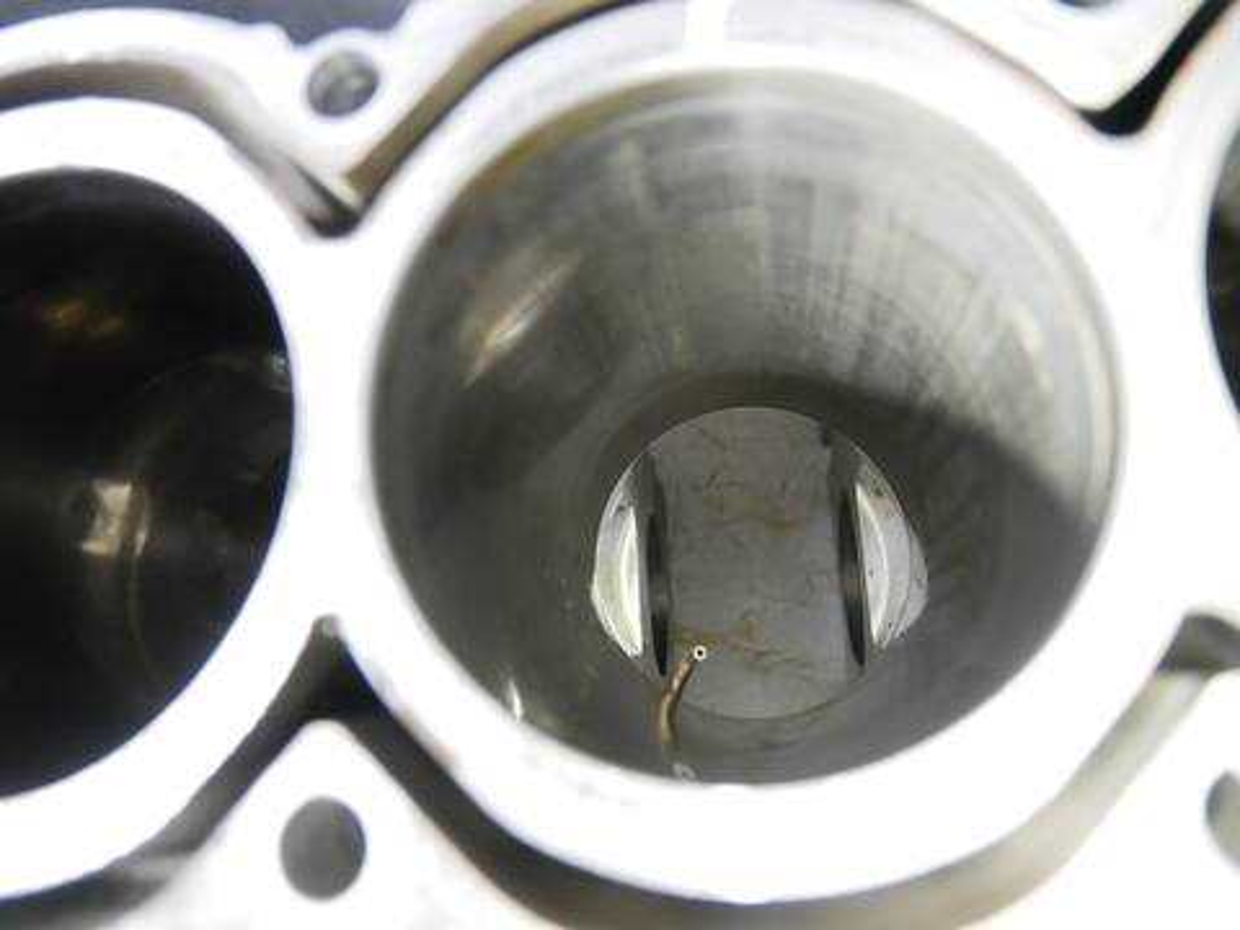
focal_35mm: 24
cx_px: 620
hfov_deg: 71.6
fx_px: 860
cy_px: 465
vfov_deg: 56.8
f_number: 3.5
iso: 2500
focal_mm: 12
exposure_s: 1/60
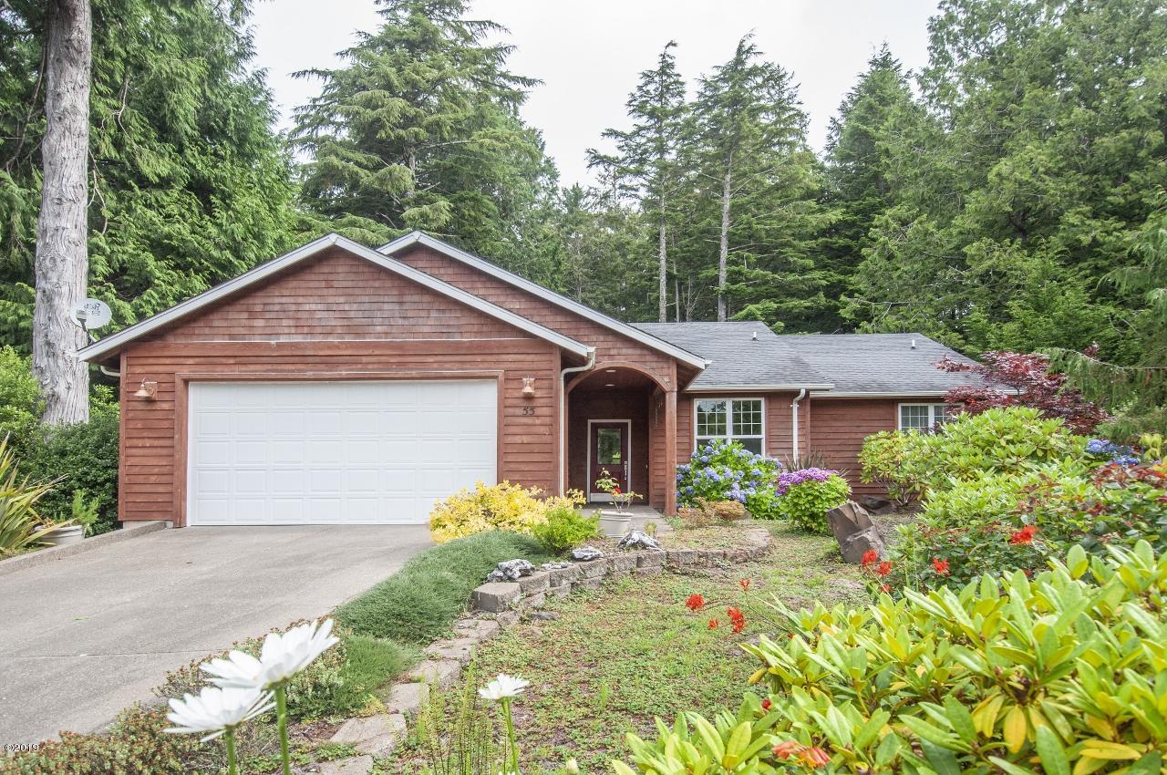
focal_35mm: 36
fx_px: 1166
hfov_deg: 53.2
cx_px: 584
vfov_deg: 36.8
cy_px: 388
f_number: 8
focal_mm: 24
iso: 250
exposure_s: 1/180
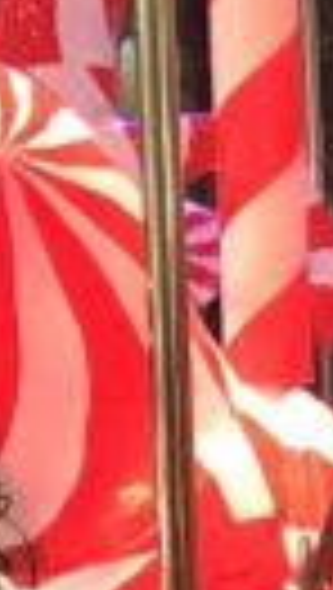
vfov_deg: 8.9
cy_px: 613
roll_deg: +1.1
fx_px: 3740
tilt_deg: -6.0
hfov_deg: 4.3
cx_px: 1827
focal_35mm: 239
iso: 32
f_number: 1.8
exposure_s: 1/33
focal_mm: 3.99
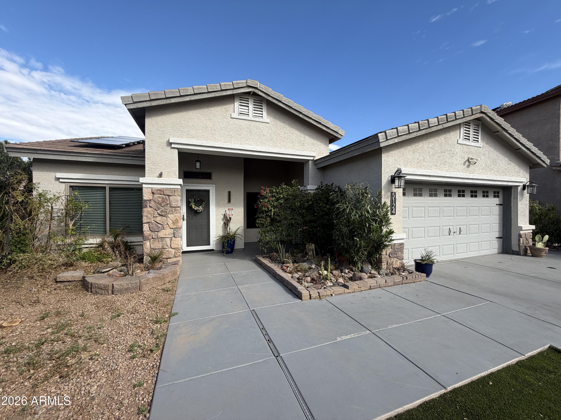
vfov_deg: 85.7
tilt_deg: -1.1
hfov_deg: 102.1
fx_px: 227
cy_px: 210
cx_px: 280
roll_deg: -0.5
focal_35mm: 14
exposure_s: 1/770
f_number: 2.2
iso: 40
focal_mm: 2.22
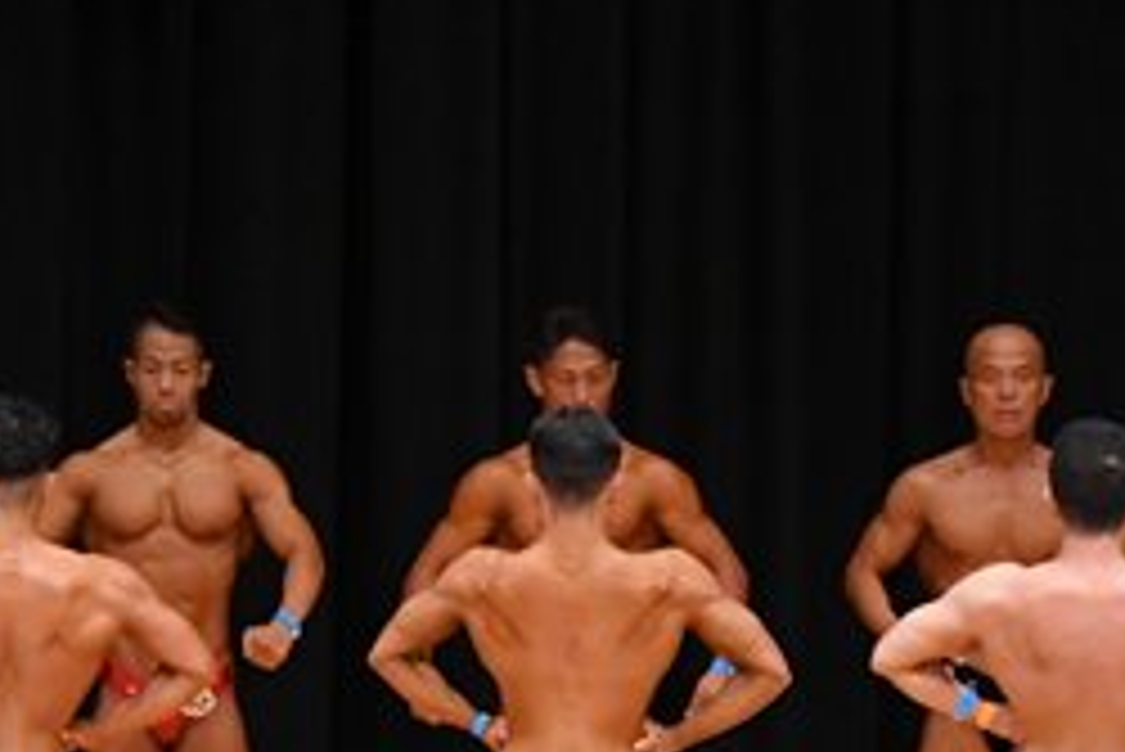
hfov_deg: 5.4
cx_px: 538
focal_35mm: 381
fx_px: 11913
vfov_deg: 3.6
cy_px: 919
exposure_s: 1/400
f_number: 5.6
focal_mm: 82
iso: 3200
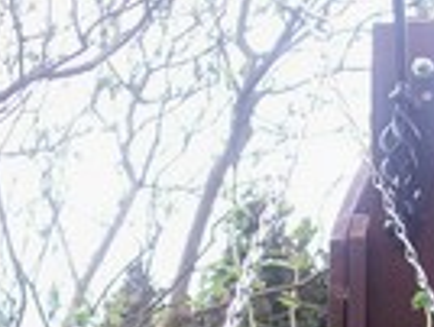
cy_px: 531
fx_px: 1482
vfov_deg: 11.9
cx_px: 350
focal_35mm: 118
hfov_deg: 16.5
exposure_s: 1/247
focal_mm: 6
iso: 80
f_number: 2.7
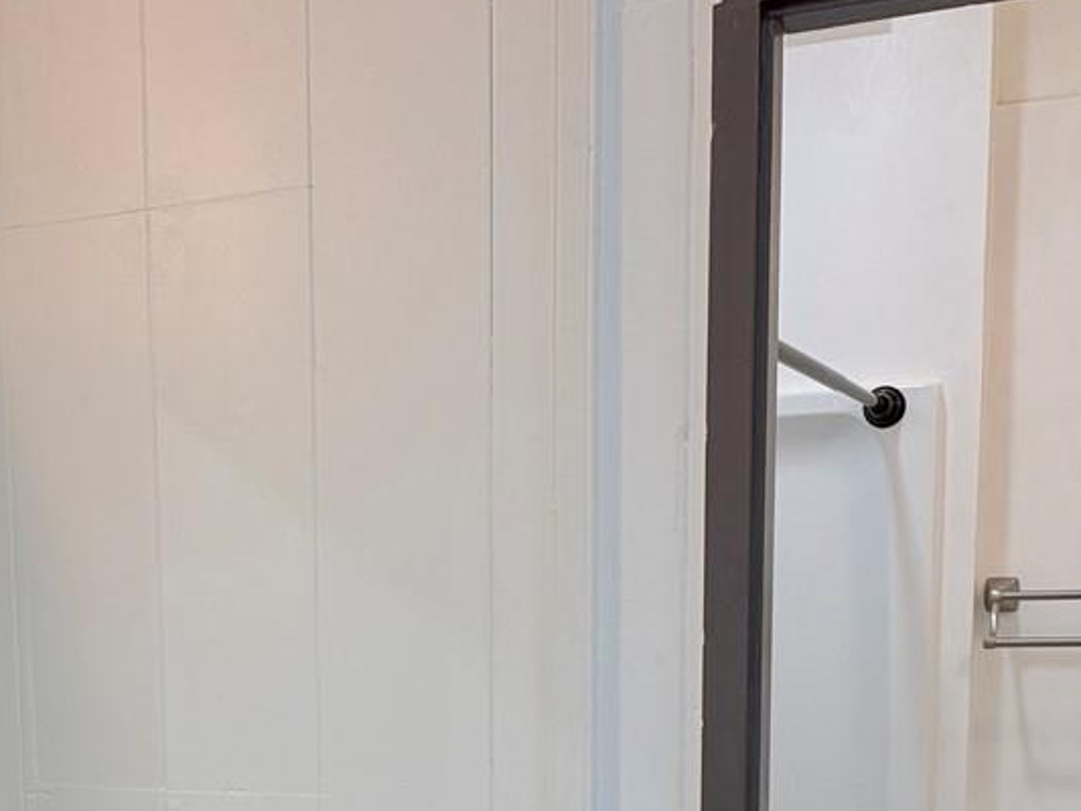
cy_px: 807
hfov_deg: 26.9
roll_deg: +0.4
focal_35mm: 72
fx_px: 2249
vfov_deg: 19.8
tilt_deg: -7.4
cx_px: 363
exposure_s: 1/228
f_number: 1.78
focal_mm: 6.76
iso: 160
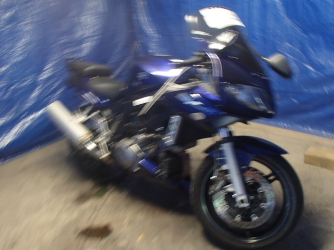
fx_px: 270
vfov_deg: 49.7
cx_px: 167
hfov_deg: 63.4
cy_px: 125
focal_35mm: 28
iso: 100
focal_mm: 5
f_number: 3.9
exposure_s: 1/2
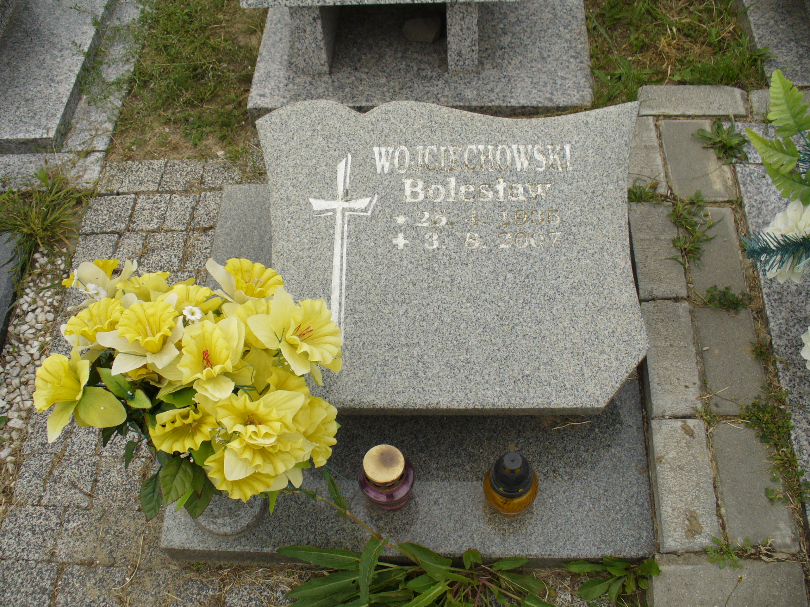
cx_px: 405
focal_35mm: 37
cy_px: 304
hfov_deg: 50.1
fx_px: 866
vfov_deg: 38.7
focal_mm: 6.1
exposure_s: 1/200
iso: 80
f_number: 5.6
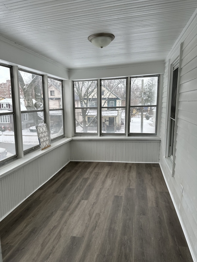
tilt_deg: -9.4
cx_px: 98
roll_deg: -1.7
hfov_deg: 56.8
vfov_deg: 71.6
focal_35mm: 24
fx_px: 182
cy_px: 131
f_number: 1.78
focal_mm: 6.86
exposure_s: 1/355
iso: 80
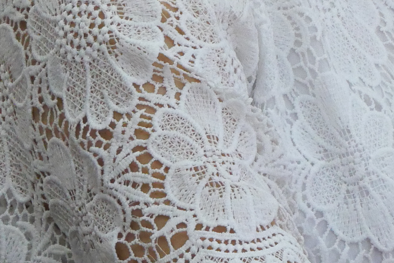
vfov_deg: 2.7
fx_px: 5553
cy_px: -214
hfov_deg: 4.1
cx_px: 347
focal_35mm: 507
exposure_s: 1/80
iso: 2000
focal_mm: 60
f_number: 5.6
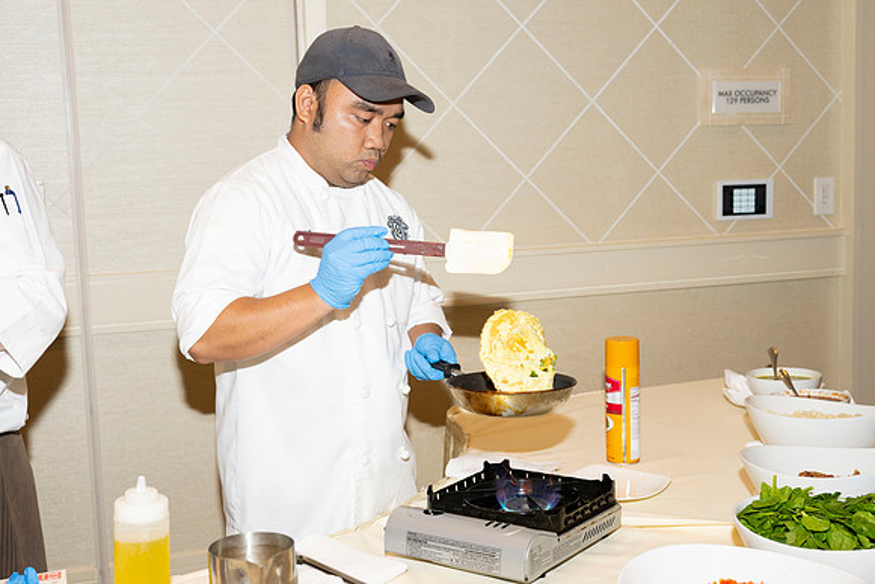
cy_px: 292
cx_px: 438
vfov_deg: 29.3
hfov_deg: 42.7
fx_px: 1118
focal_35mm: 46
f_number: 5.6
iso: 1000
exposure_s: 1/80
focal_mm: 46
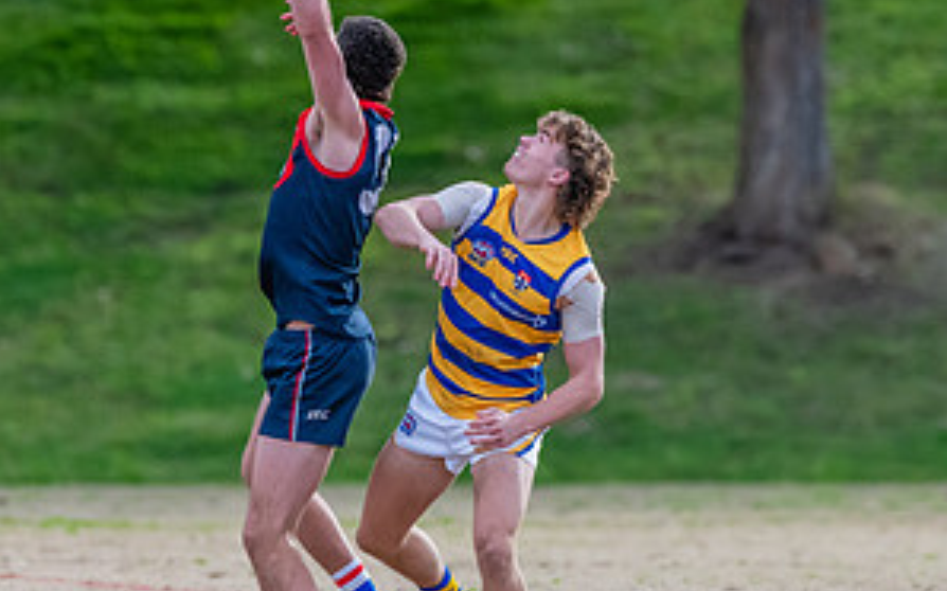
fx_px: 26857
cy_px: 220
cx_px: 516
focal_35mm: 1041
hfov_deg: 2.0
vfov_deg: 1.3
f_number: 6
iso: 1800
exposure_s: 1/1600
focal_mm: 420
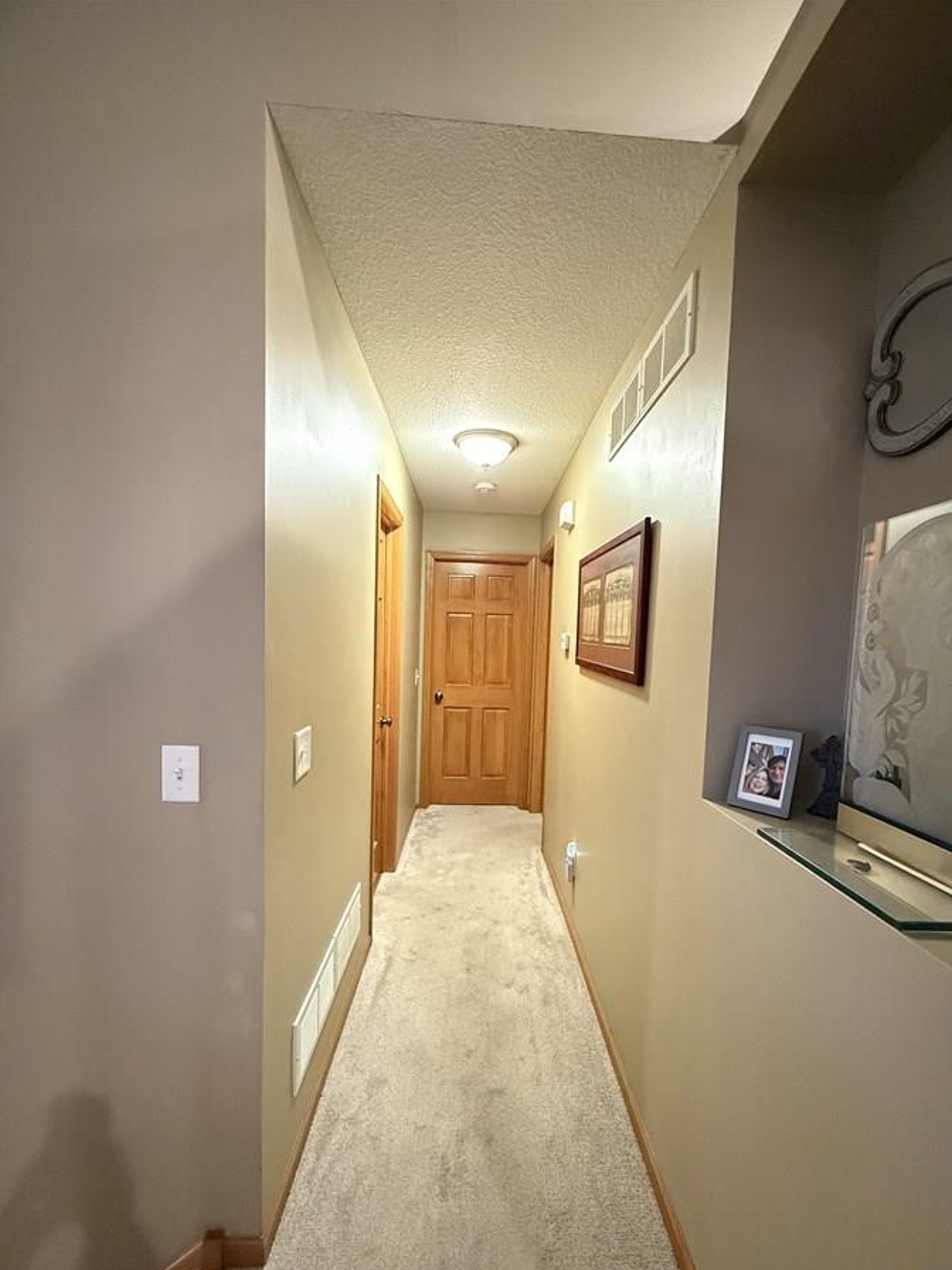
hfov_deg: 81.7
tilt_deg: -3.1
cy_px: 678
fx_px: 550
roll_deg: -2.0
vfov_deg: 98.0
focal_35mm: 15
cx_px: 500
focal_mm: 2.22
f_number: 2.2
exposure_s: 1/40
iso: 1000
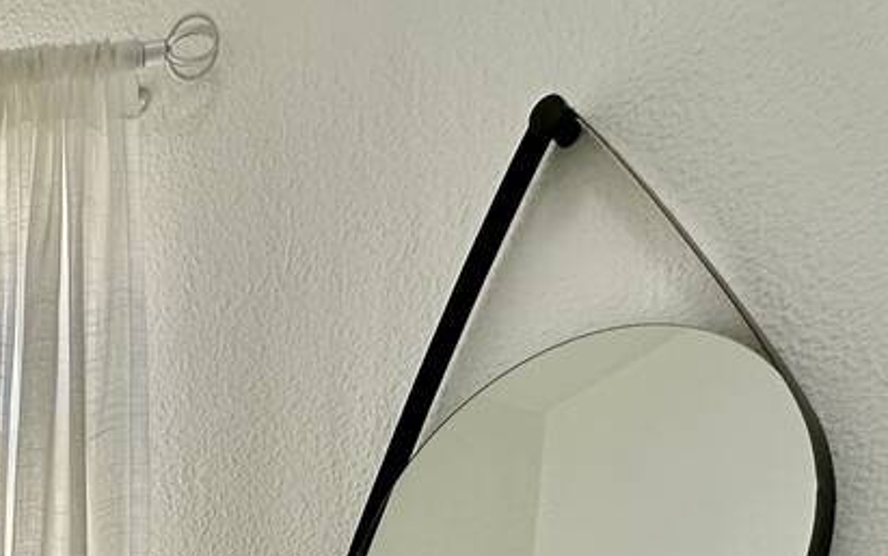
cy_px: 1062
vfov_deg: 18.2
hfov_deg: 33.0
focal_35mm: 52
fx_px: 1259
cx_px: -132
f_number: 2.2
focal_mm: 2.22
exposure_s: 1/120
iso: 50
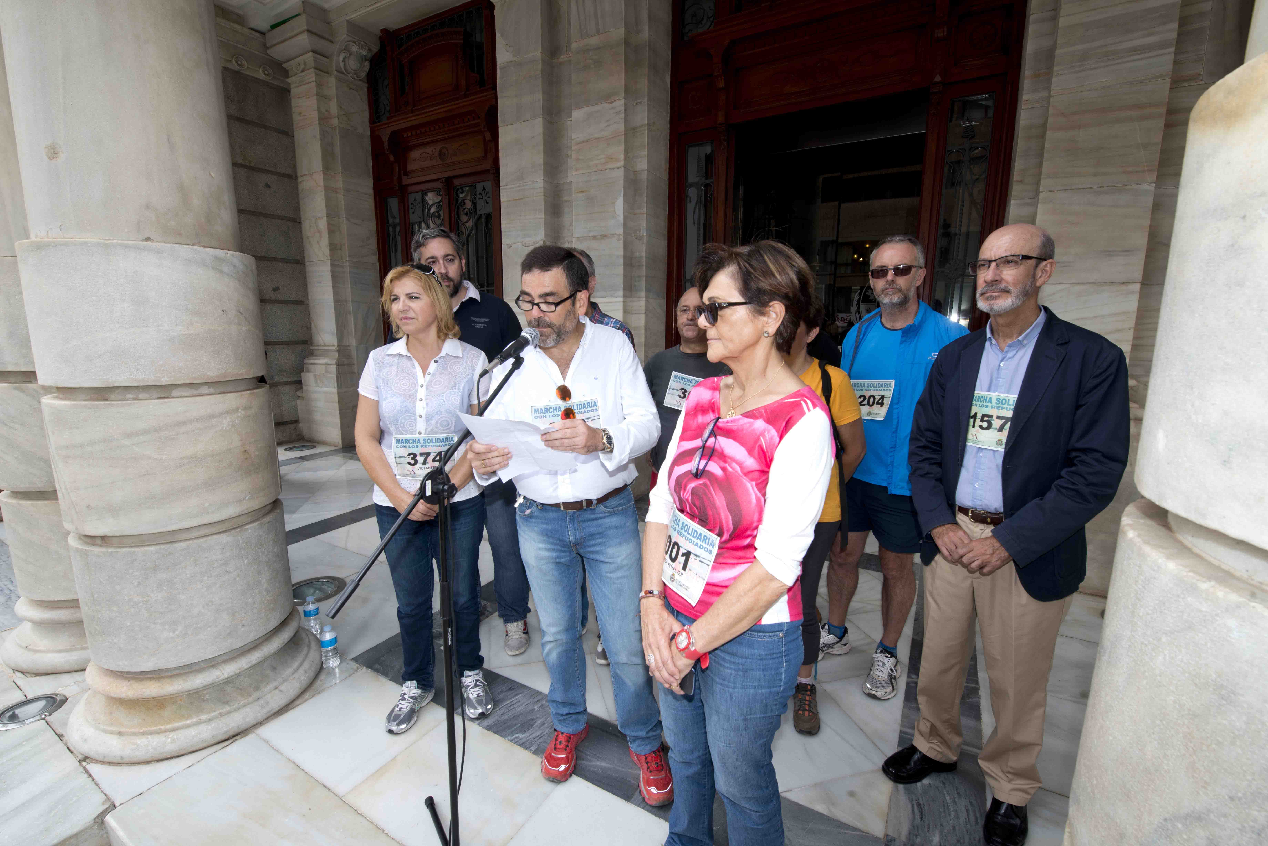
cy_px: 423
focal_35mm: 15
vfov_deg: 77.4
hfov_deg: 100.4
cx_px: 634
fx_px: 528
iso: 200
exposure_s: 1/100
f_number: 11
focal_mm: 15
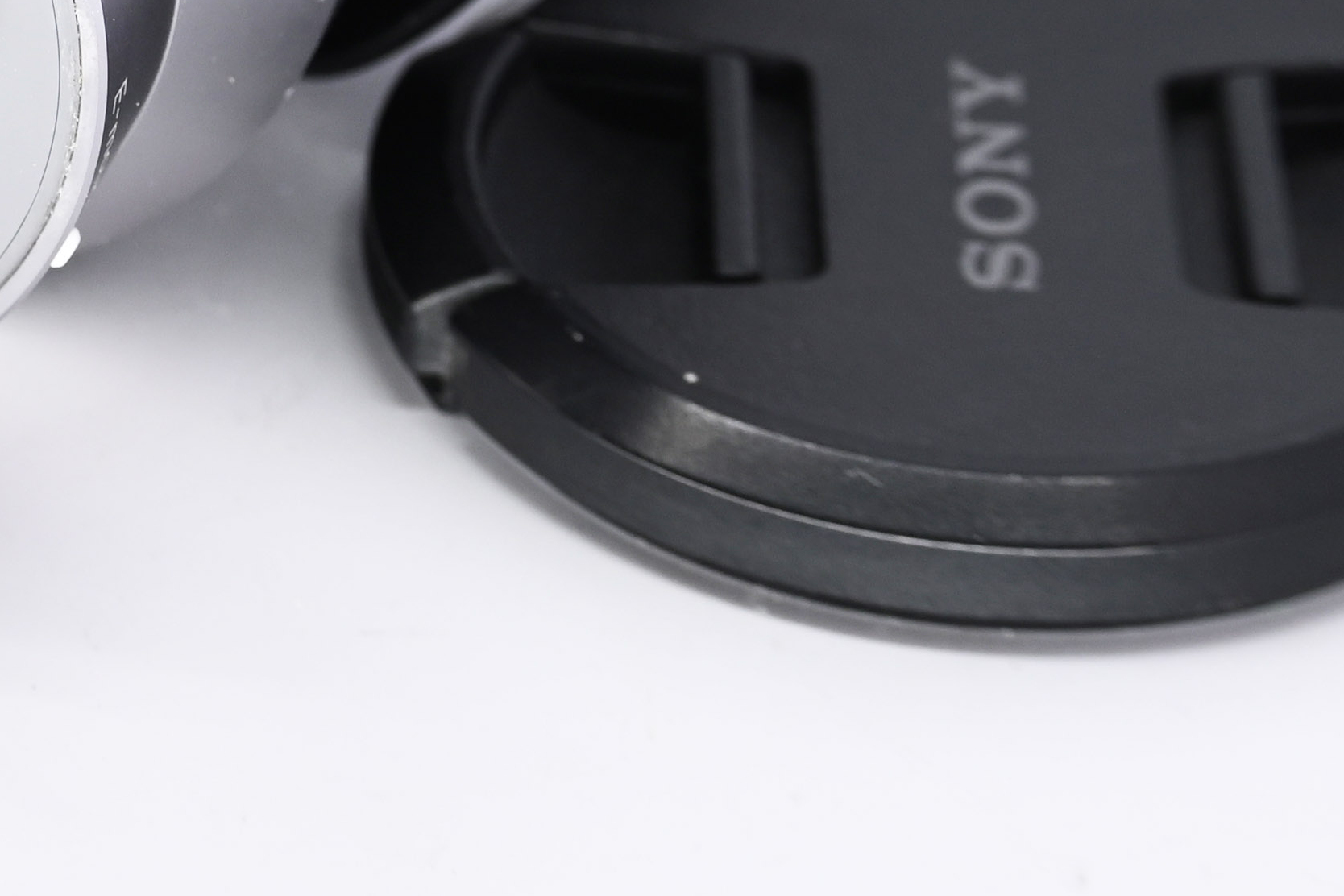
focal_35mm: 236
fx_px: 8810
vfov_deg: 5.8
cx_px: -188
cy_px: -48
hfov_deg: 8.6
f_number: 9
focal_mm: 67
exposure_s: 1/160
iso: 500
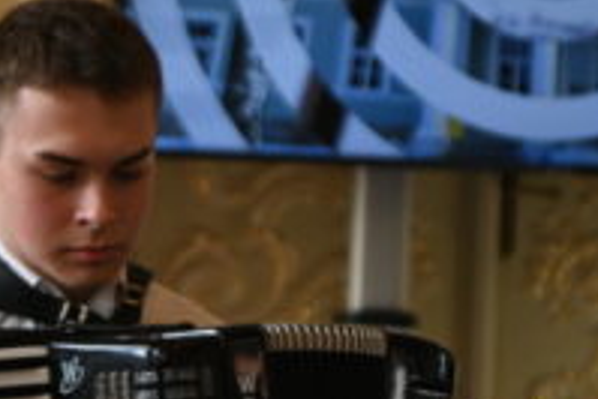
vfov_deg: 8.1
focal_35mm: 169
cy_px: 228
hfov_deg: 12.1
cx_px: 92
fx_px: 2809
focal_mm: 70
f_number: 2.8
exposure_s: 1/200
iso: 320
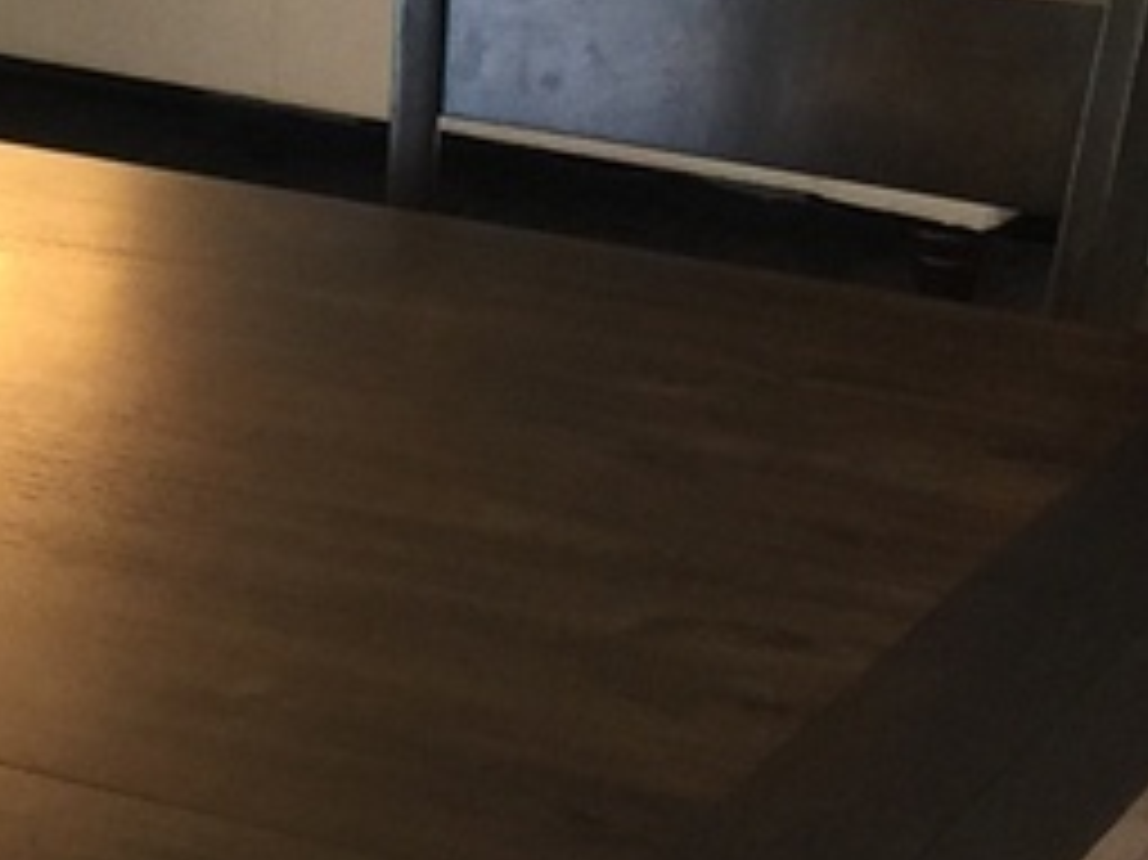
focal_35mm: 164
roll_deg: -2.4
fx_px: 5436
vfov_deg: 8.8
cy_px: -410
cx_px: -432
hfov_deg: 11.7
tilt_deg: -9.3
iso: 32
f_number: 2.2
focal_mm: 4.15
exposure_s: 1/15
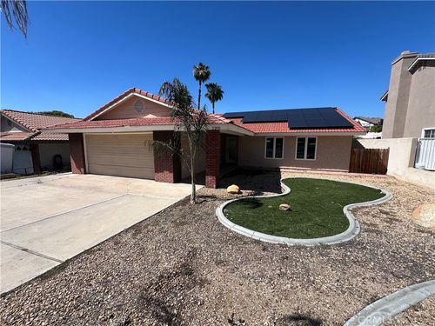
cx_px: 218
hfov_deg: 106.2
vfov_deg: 89.9
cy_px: 163
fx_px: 163
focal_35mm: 13
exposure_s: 1/1167
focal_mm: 1.57
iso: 32
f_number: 1.8
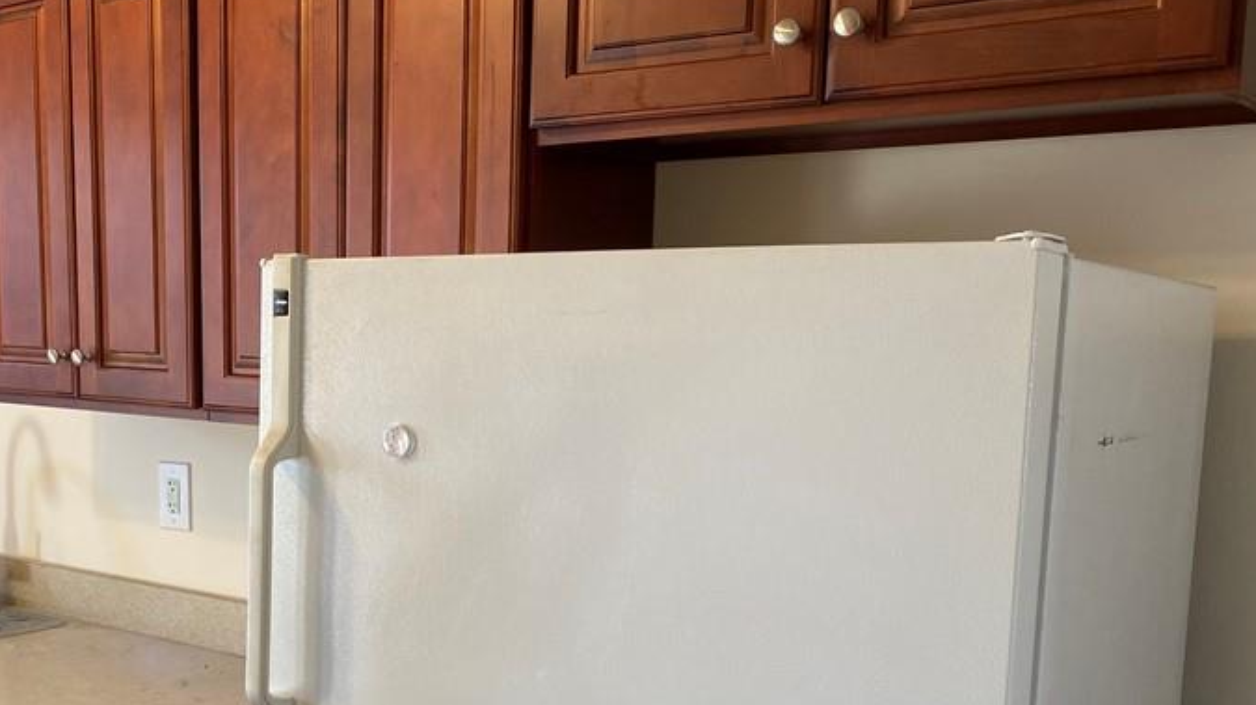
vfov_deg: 27.4
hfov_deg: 45.8
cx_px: 324
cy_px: 512
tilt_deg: -6.8
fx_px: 1431
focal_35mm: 43
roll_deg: -0.6
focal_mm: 4.25
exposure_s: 1/60
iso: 80
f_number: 1.8
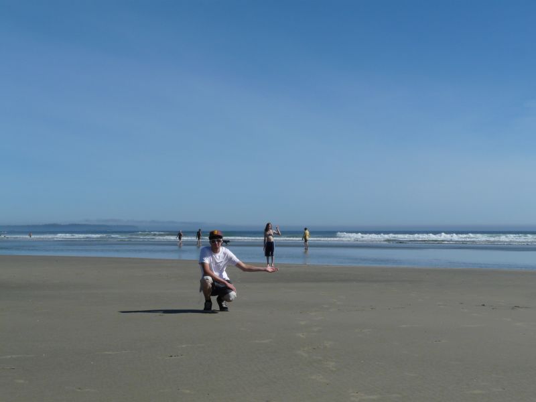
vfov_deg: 27.5
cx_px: 268
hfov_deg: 36.2
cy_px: 201
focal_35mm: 53
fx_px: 821
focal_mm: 8.8
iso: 100
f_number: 8
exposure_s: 1/500
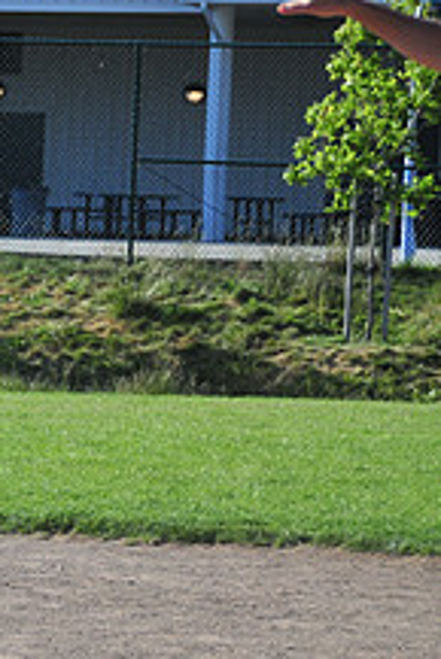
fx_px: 5509
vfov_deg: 6.9
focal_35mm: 300
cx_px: -435
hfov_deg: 4.5
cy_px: 369
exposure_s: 1/1000
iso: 200
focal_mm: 75
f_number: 5
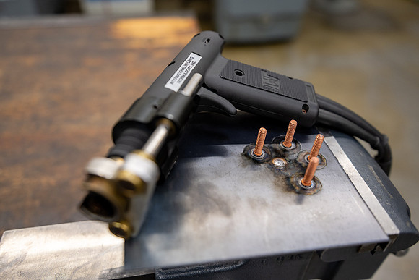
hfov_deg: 60.3
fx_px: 361
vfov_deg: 42.3
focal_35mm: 31
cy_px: 140
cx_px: 210
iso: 640
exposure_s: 1/250
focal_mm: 31
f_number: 2.8
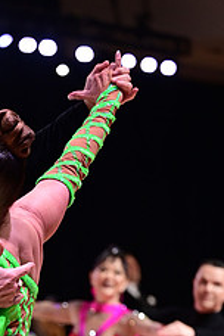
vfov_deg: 9.4
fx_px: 2016
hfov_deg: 6.3
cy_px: 411
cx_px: -57
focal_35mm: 216
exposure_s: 1/500
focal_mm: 85
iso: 1600
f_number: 2.8
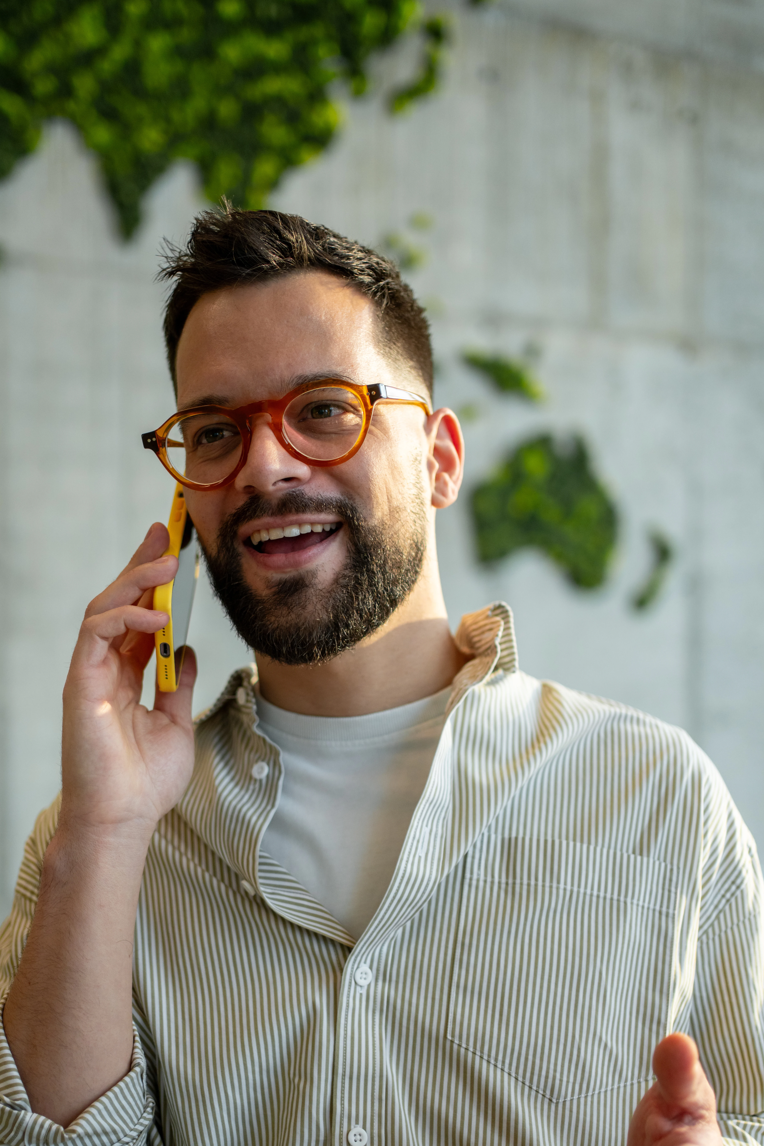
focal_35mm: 45
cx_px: 346
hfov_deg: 29.8
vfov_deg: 43.4
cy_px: 678
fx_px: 1432
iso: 400
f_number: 1.8
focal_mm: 35
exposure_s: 1/1000
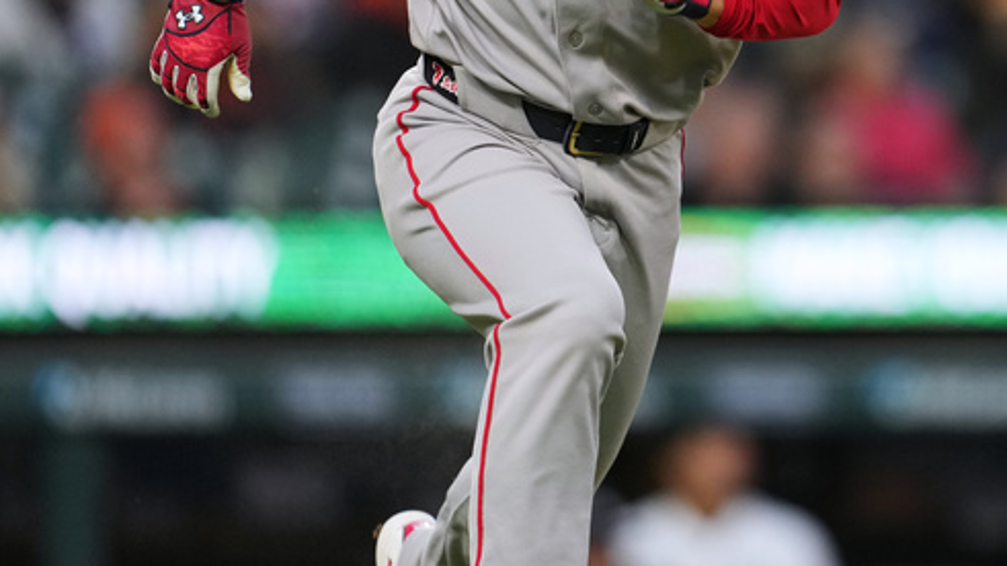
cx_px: 786
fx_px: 23307
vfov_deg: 1.4
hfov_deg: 2.5
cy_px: 129
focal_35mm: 873
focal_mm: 400
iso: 1600
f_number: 2.8
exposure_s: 1/2000
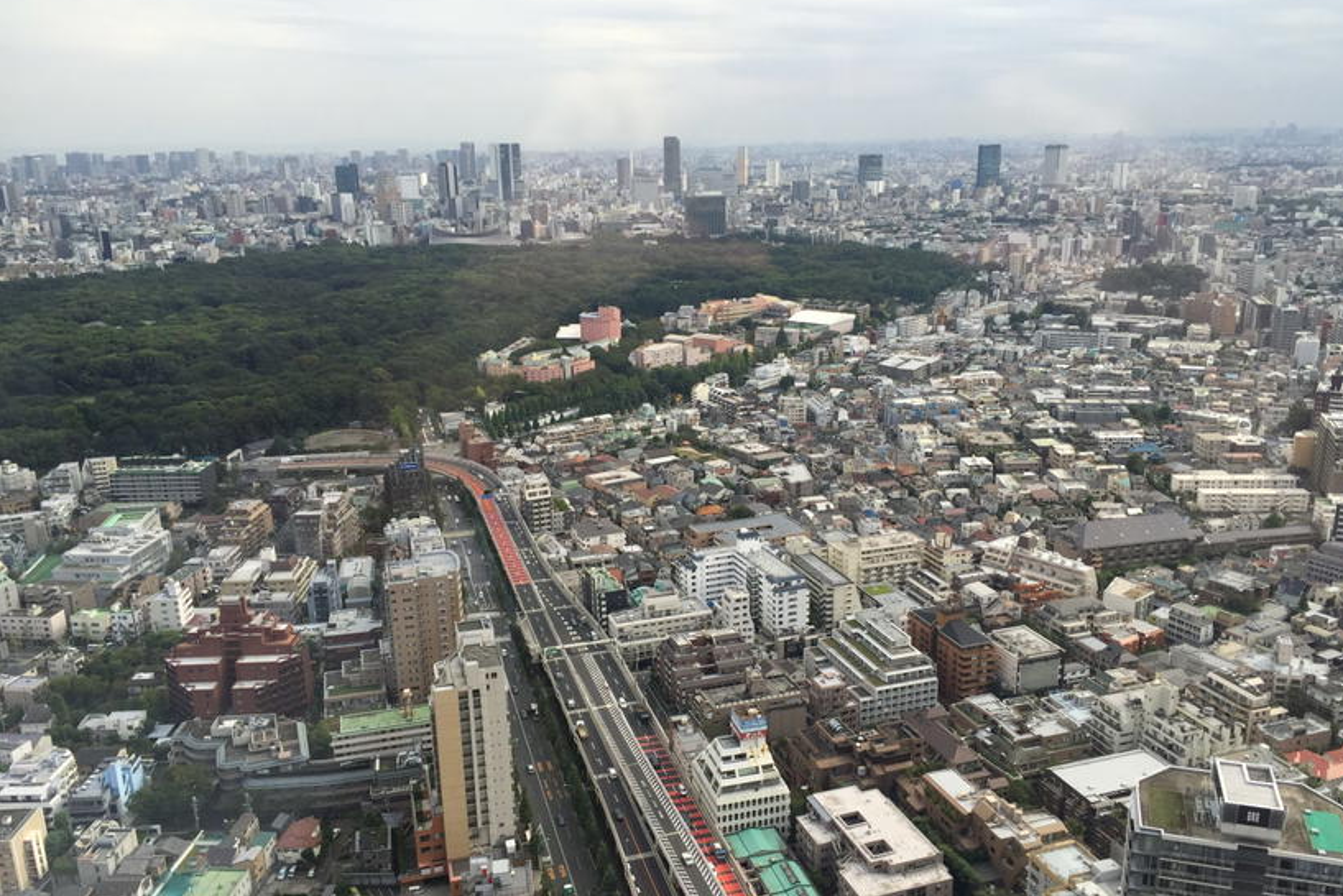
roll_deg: +2.5
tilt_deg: -16.8
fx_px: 1157
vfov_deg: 42.3
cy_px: 506
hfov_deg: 60.3
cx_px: 689
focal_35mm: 31
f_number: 2.2
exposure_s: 1/366
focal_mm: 4.15
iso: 32
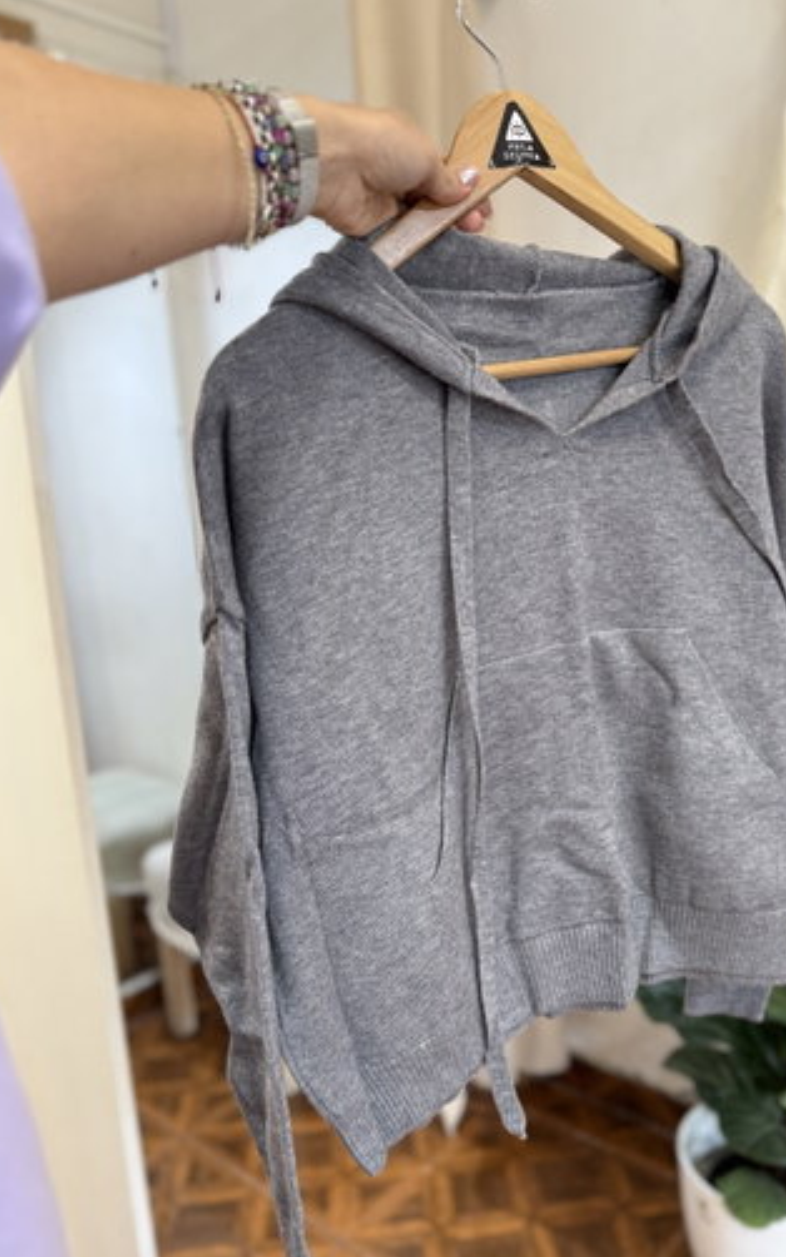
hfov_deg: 45.8
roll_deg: +2.5
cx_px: 476
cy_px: 662
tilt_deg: -12.3
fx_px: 925
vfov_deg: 68.3
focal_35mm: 27
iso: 200
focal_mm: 6.76
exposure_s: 1/118
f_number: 1.78
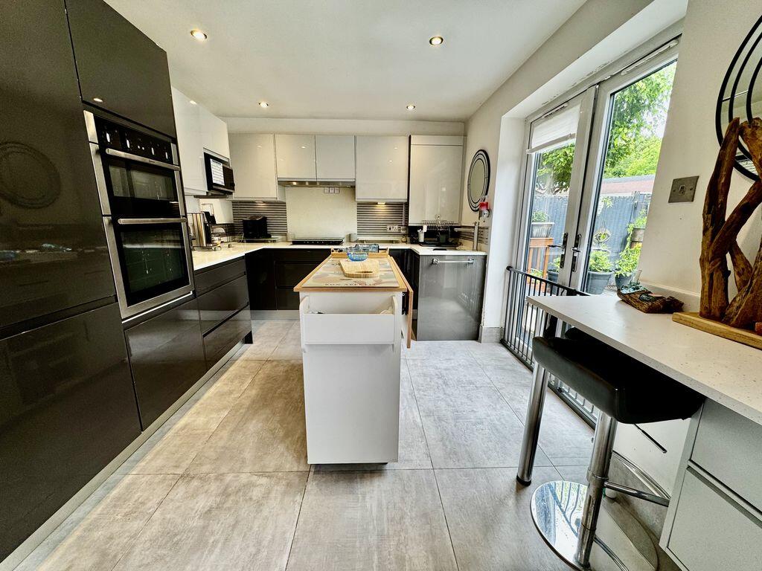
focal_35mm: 14
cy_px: 286
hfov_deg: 102.1
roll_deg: -0.7
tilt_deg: -12.1
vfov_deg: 85.7
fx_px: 308
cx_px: 381
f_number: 2.2
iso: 50
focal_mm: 2.22
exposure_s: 1/100
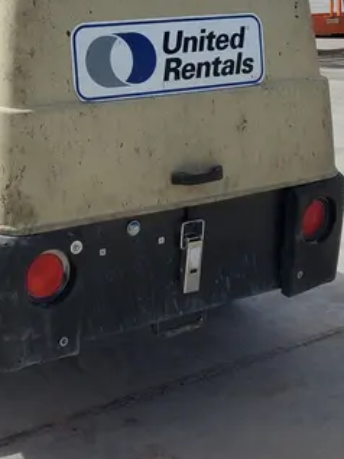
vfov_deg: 30.8
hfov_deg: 23.6
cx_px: 22
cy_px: 51
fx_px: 796
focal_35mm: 60
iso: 50
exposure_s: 1/1400
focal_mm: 4.3
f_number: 2.4
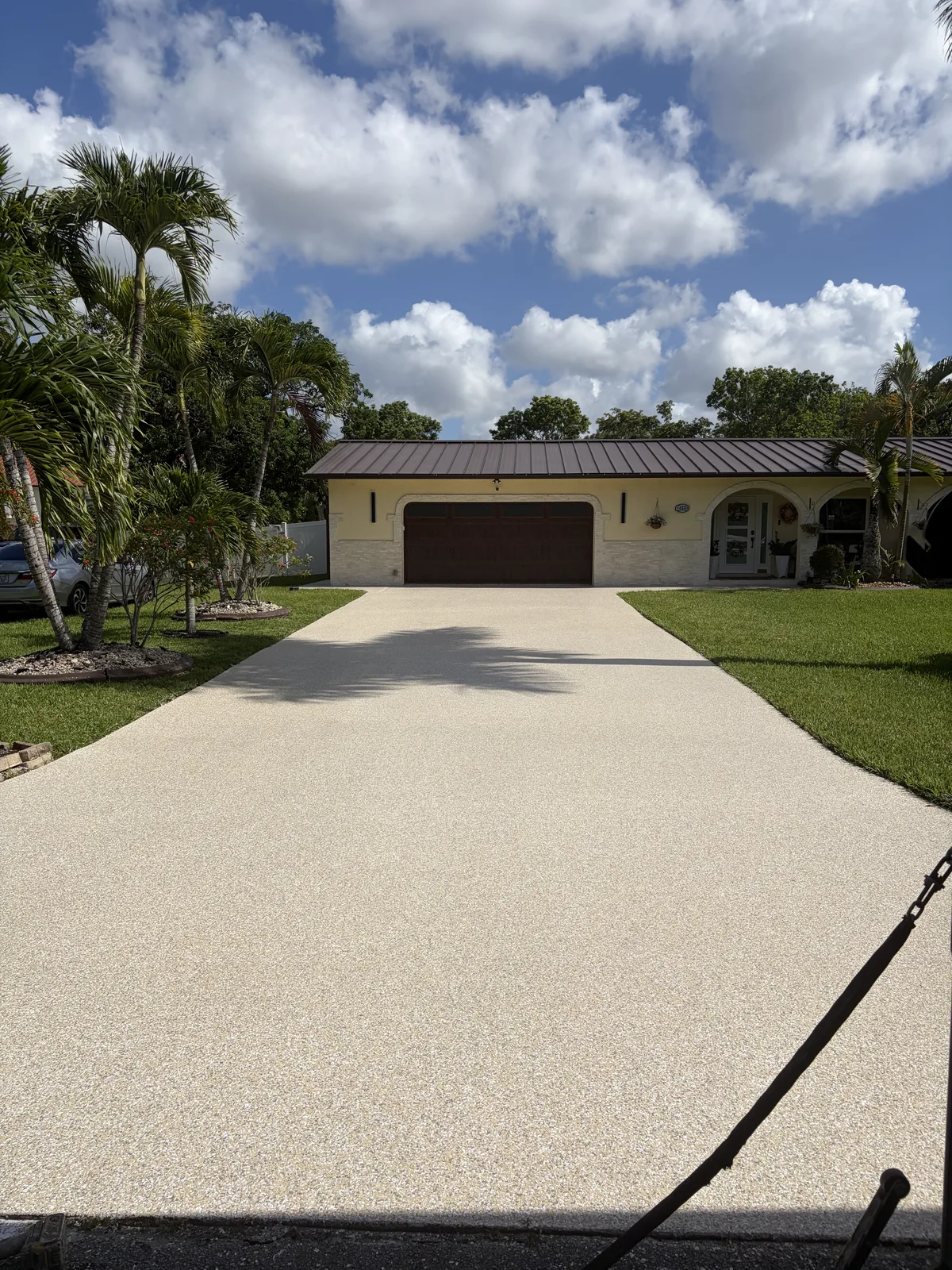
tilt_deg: -5.8
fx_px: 953
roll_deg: -0.6
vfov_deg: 67.3
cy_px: 635
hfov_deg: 53.1
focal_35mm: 26
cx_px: 476
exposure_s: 1/8850
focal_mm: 5.96
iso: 50
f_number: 1.6
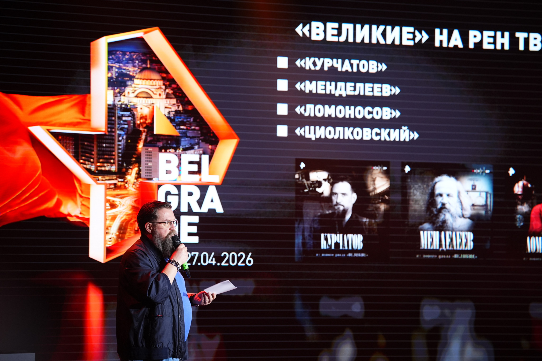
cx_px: 271
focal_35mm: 111
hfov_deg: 18.4
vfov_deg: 12.3
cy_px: 180
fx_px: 1671
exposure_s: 1/320
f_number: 2.8
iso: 1250
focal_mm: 111
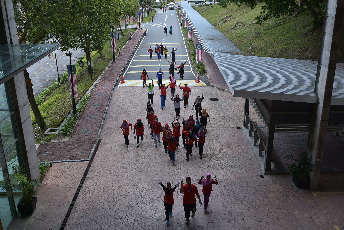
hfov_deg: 53.1
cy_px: 115
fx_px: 344
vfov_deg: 36.9
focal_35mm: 36
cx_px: 172
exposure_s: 1/320
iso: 125
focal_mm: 24
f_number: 4.5
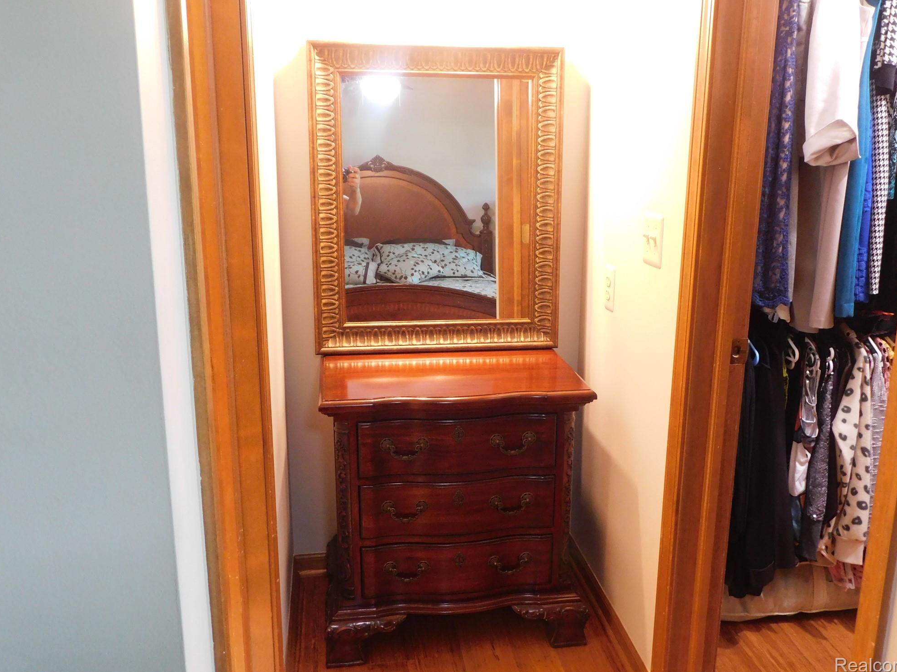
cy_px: 331
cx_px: 461
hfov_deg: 58.3
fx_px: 803
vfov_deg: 45.4
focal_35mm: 31
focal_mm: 5.3
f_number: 3.2
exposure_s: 1/8
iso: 400
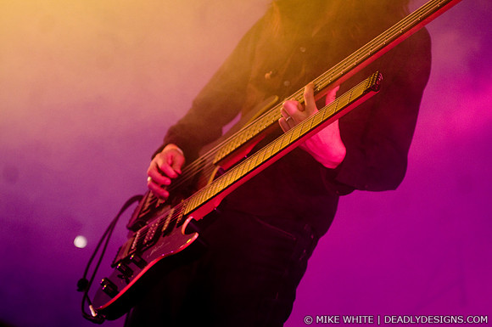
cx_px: 246
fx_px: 1433
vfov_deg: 13.0
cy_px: 164
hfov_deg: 19.5
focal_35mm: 105
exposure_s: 1/160
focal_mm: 70
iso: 800
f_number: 2.8
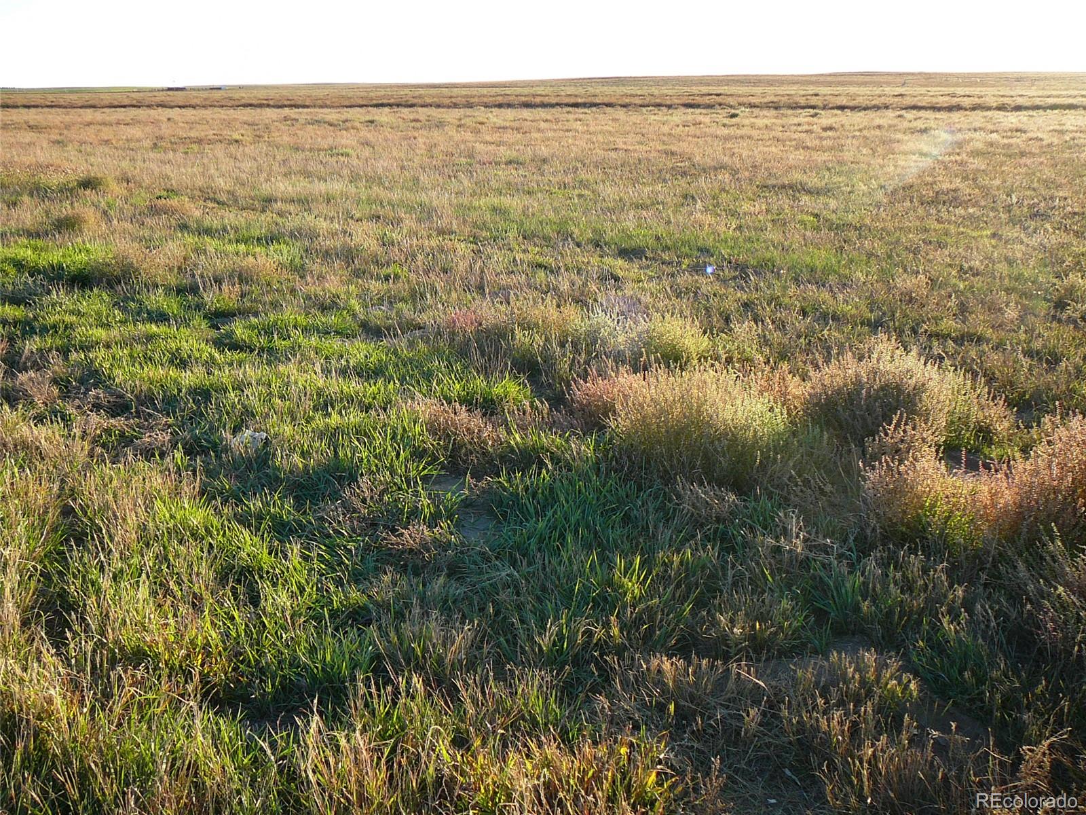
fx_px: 1098
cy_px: 408
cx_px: 543
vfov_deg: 40.7
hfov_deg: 52.6
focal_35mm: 35
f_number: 2.8
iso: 80
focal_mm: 5.2
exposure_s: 1/200
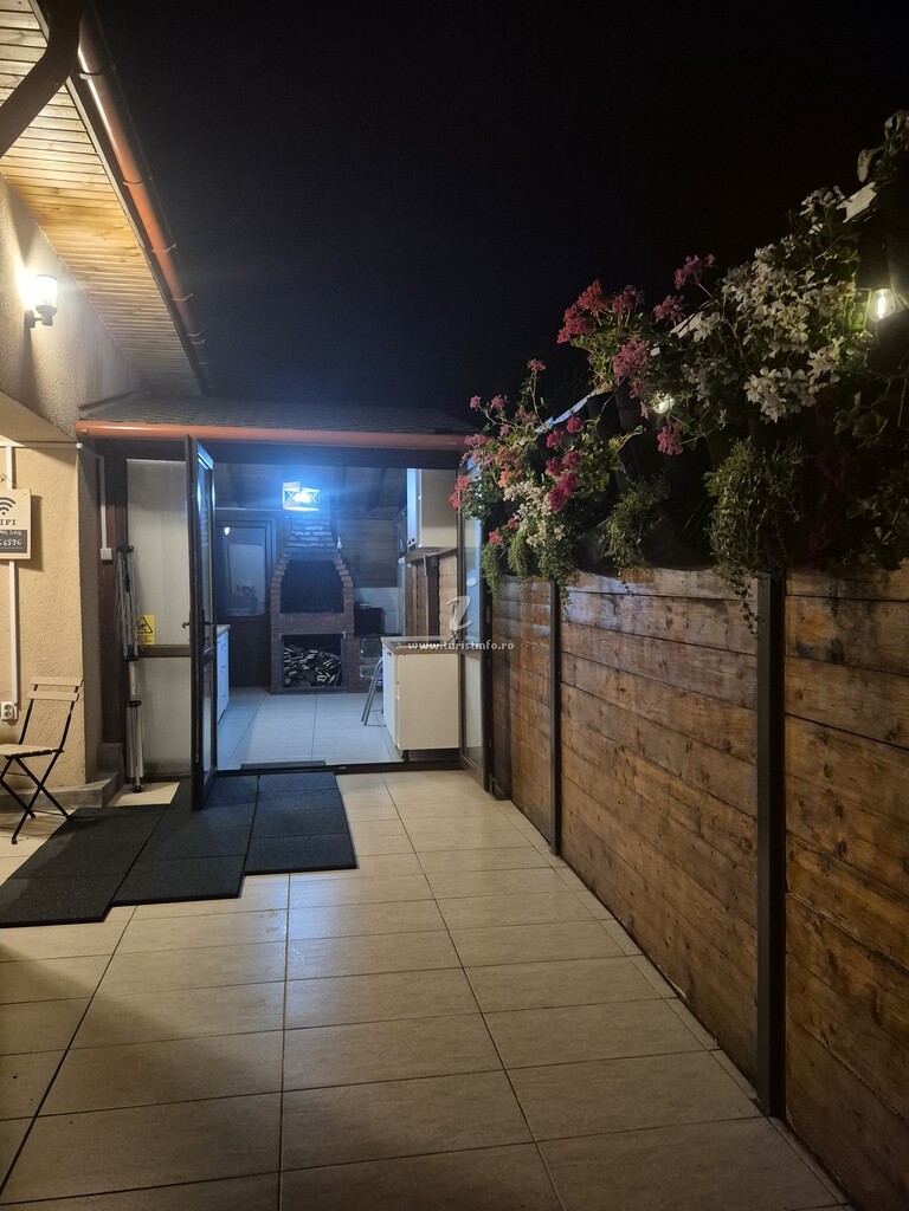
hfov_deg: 58.9
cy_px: 606
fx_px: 805
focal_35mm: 23
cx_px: 454
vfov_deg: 73.9
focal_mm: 5.4
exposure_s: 1/25
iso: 1600
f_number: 1.8
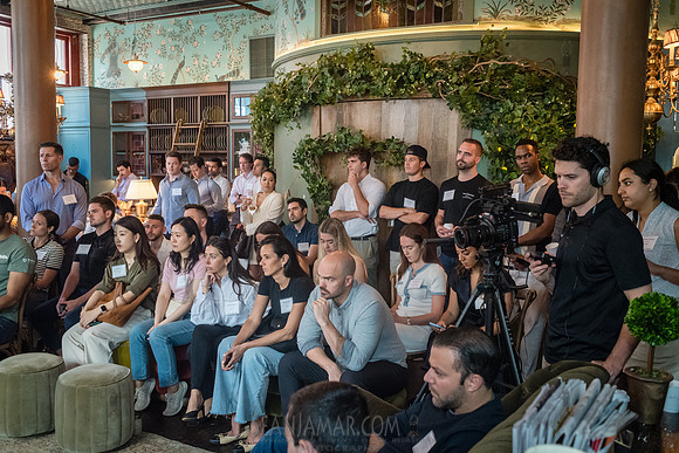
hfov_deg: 54.1
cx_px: 340
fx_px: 665
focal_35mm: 35
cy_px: 226
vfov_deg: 37.6
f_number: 4.5
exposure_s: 1/200
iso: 4000
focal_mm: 35
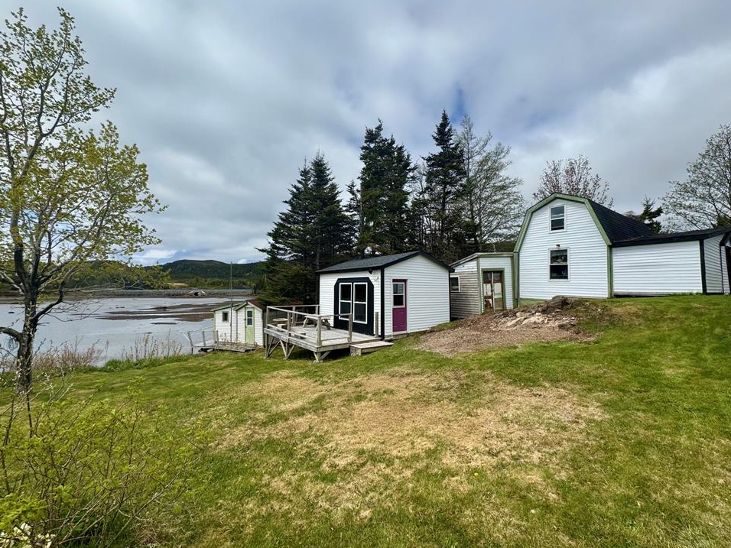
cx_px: 390
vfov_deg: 81.7
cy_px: 266
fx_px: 317
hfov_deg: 98.0
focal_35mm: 15
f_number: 2.2
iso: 50
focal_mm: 2.22
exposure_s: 1/2674
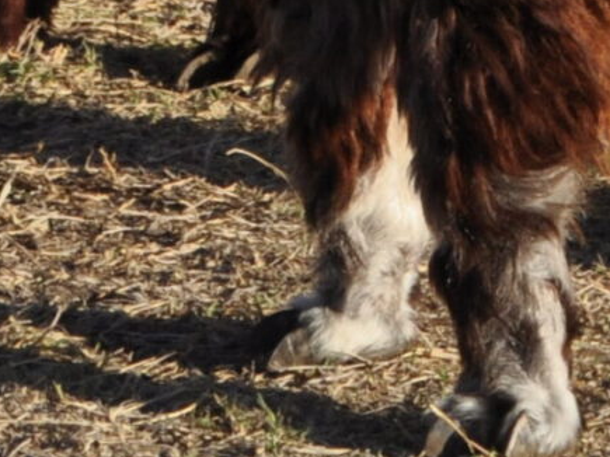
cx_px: 479
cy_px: -948
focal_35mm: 593
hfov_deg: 3.3
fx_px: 10440
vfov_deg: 2.5
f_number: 9
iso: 200
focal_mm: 55
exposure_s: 1/320
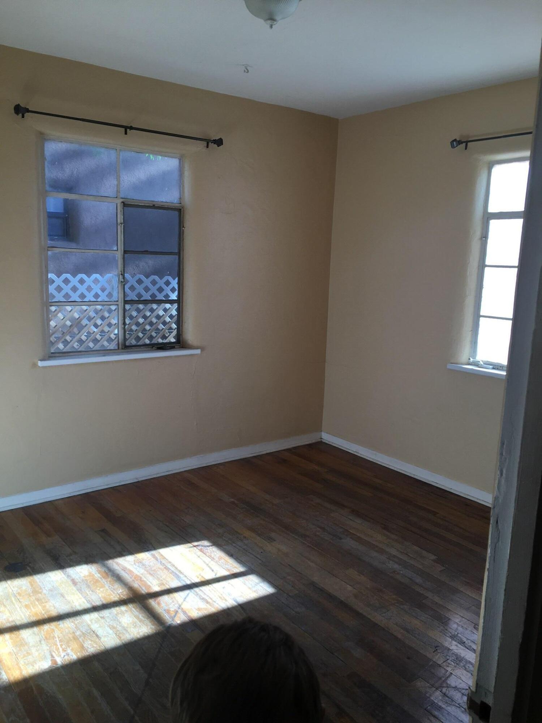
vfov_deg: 61.7
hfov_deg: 48.2
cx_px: 271
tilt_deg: -11.4
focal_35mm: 29
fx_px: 605
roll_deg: -2.6
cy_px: 362
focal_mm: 4.15
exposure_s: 1/120
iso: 32
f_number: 2.2
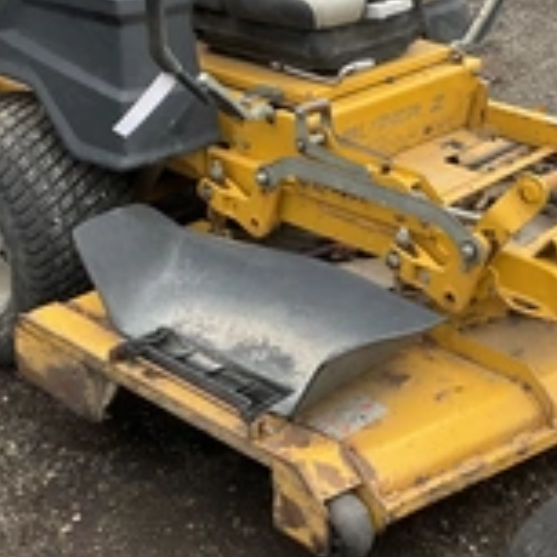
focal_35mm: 67
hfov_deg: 25.4
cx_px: 415
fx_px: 1220
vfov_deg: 25.7
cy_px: 229
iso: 25
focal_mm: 3
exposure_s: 1/691
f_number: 1.8
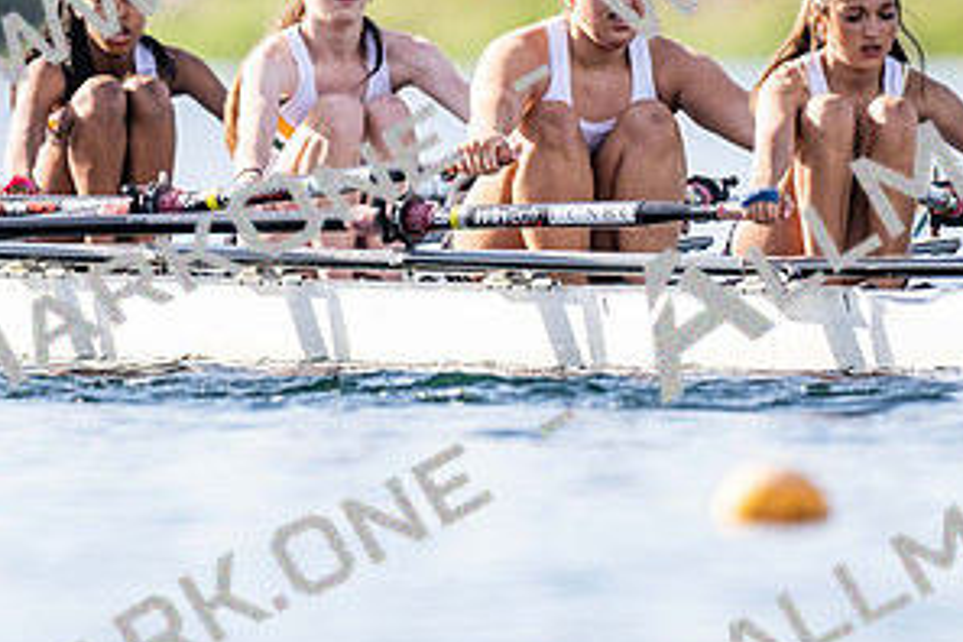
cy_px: 96
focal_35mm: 1172
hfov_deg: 1.8
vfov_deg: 1.2
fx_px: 31349
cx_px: 366
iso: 900
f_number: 5.6
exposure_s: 1/2500
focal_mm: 600
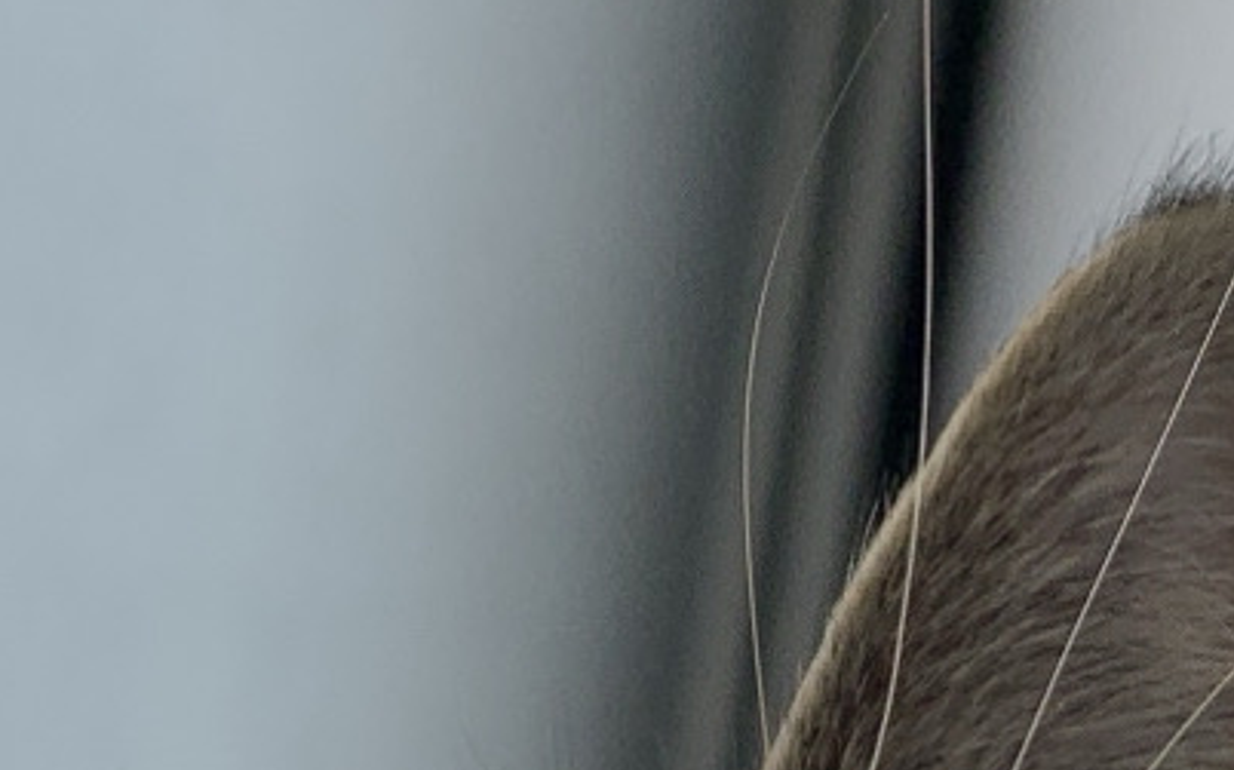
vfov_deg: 9.4
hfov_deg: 15.0
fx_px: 4606
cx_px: 15
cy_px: 1006
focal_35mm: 137
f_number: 1.8
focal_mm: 4.25
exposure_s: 1/1332
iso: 25
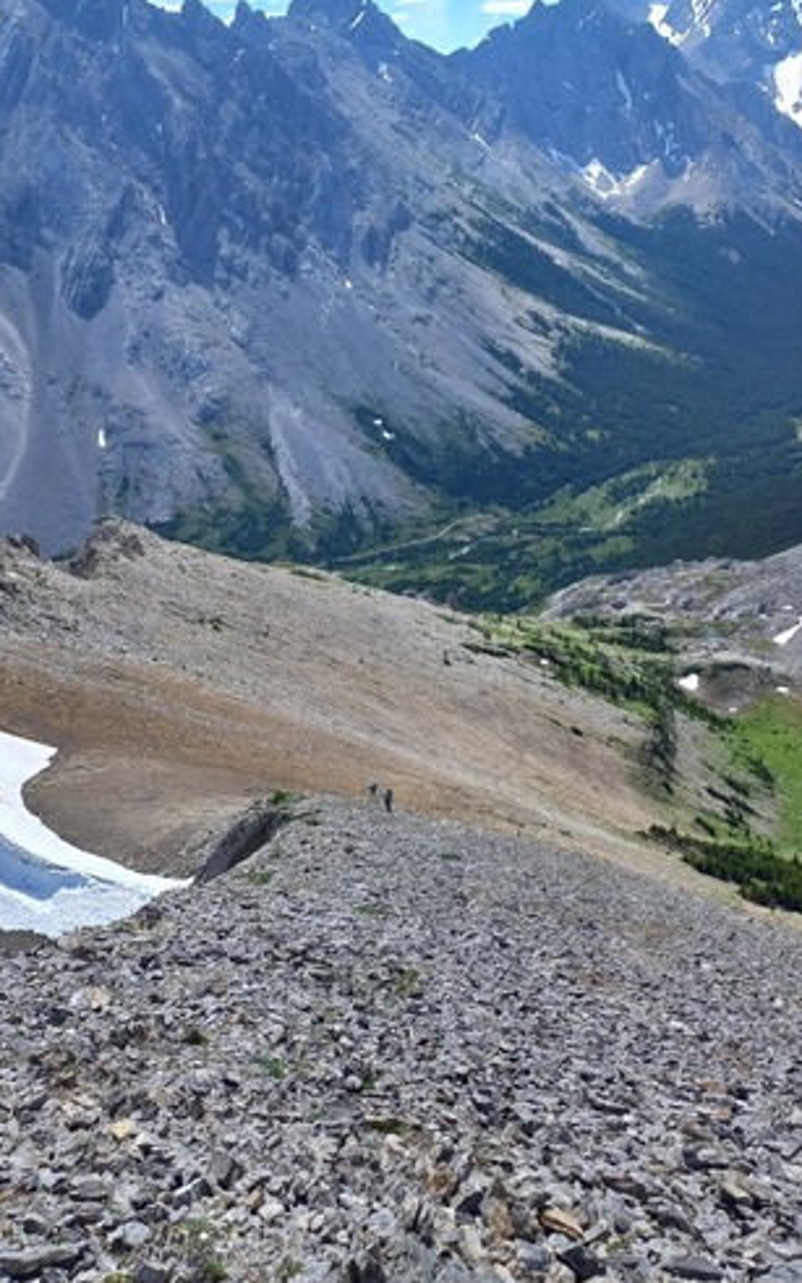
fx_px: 1259
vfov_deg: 53.8
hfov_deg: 35.3
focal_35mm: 36
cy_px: 741
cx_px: 379
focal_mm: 4.65
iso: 50
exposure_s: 1/829
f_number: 1.8
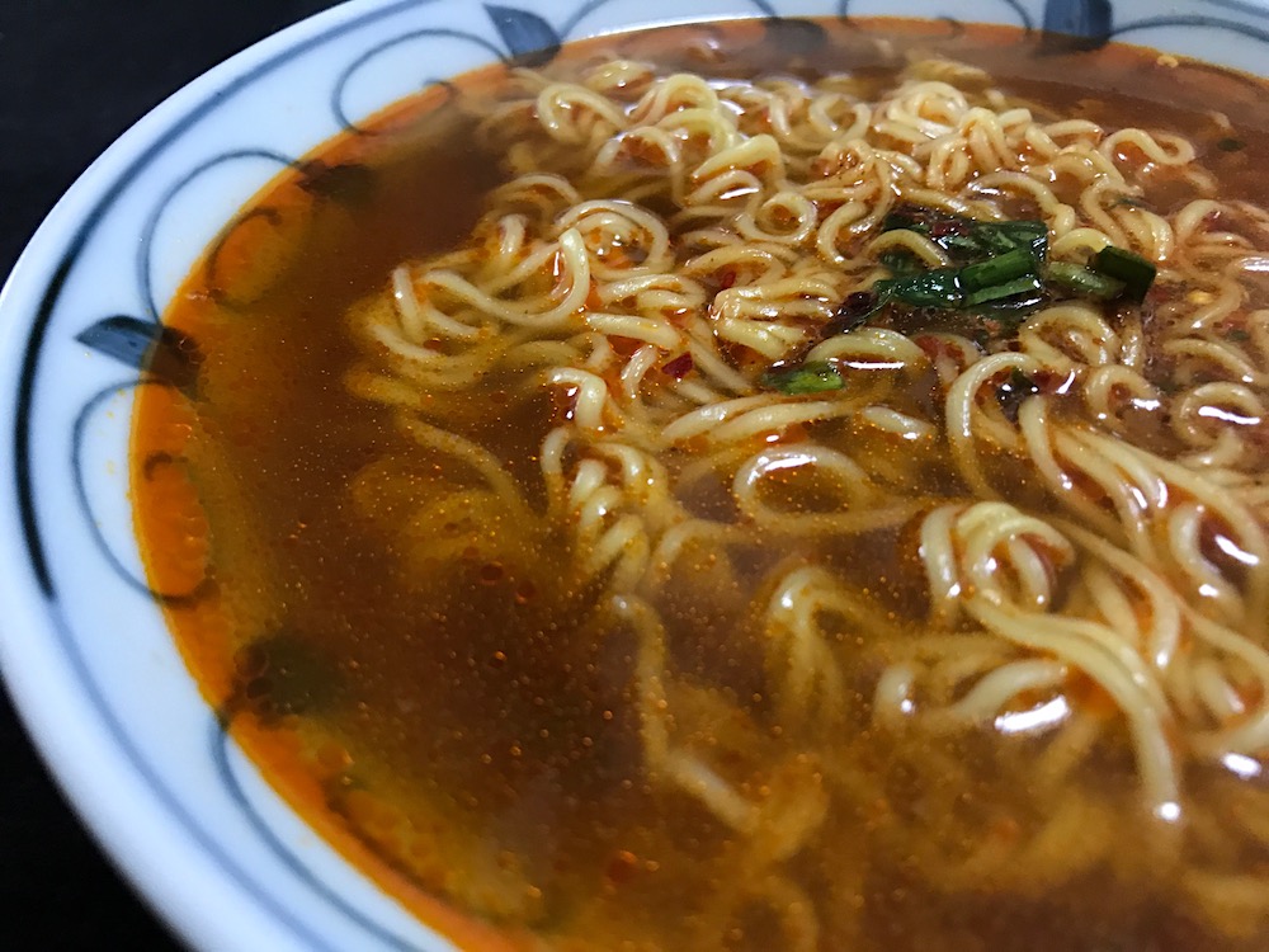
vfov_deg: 49.7
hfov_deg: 63.4
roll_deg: -0.3
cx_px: 634
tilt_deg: -43.0
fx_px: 1026
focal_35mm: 28
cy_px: 476
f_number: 1.8
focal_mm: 3.99
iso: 80
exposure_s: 1/15
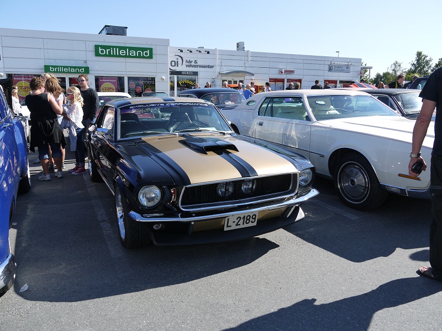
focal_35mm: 30
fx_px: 383
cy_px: 166
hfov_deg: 60.0
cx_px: 221
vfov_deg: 46.8
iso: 100
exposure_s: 1/320
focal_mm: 15
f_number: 6.3
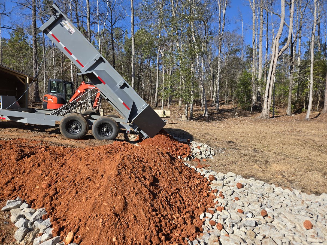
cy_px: 122
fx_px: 217
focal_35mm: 23
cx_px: 164
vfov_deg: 58.9
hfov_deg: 73.9
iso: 25
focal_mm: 5.4
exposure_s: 1/1659
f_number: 1.8
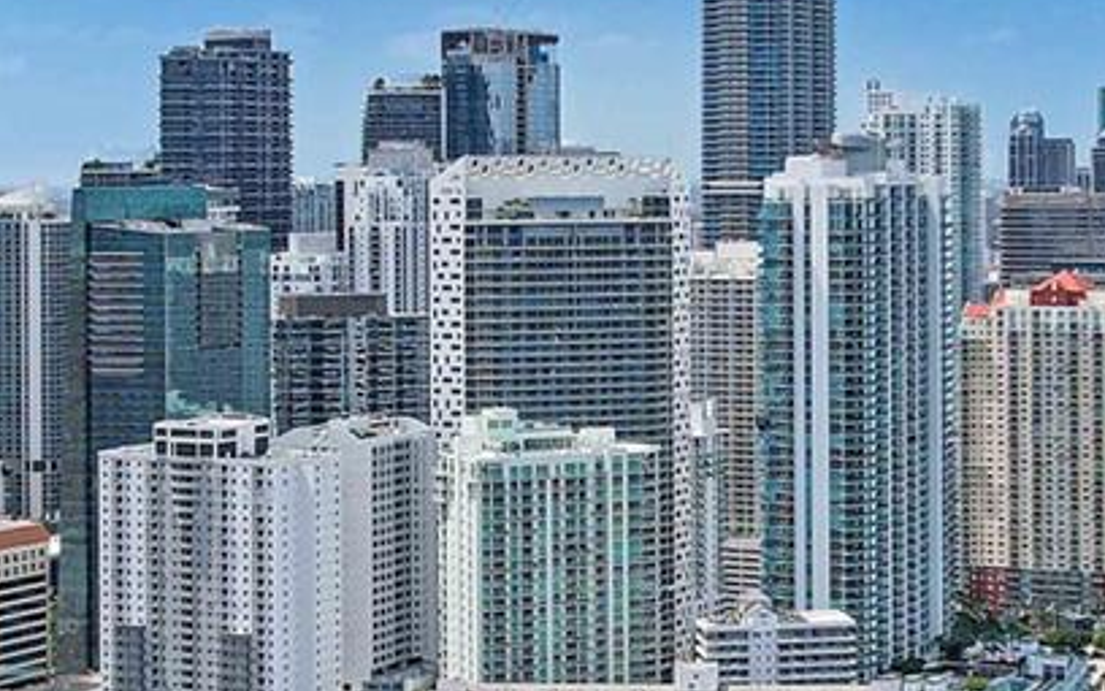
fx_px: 2650
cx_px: 642
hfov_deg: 23.5
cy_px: 493
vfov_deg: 14.8
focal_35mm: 88
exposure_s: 1/1000
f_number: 2.8
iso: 120
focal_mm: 8.38
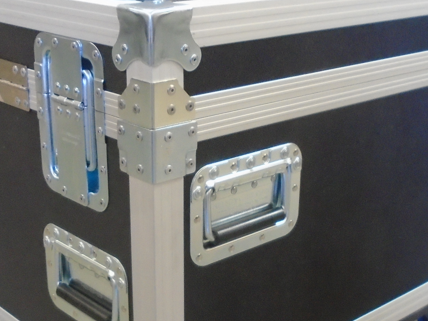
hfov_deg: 31.2
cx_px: 209
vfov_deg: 23.5
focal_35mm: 62
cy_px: 213
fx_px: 766
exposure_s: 1/30
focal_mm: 4.6
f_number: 3.2
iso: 400
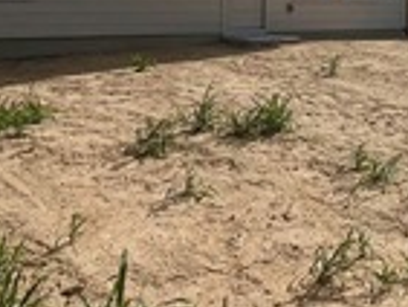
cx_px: 396
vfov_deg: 23.9
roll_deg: -1.4
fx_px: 696
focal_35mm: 59
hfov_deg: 30.6
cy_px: 6
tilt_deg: +0.0
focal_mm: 1.57
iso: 32
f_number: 1.8
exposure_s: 1/4386
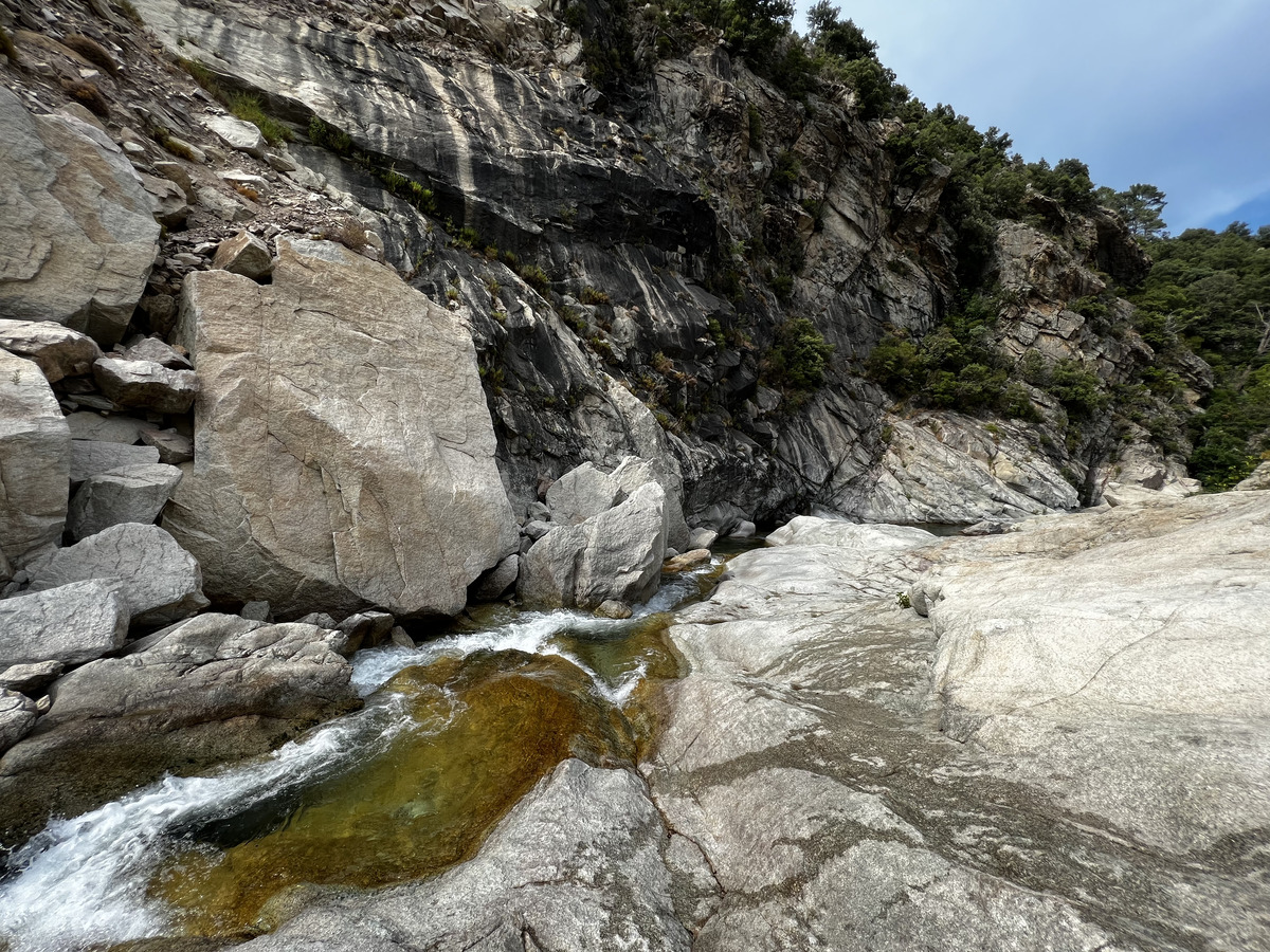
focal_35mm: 13
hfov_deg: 106.2
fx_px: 477
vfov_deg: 89.9
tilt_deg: -3.5
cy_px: 476
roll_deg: -1.5
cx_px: 635
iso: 32
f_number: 1.8
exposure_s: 1/641
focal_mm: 1.57
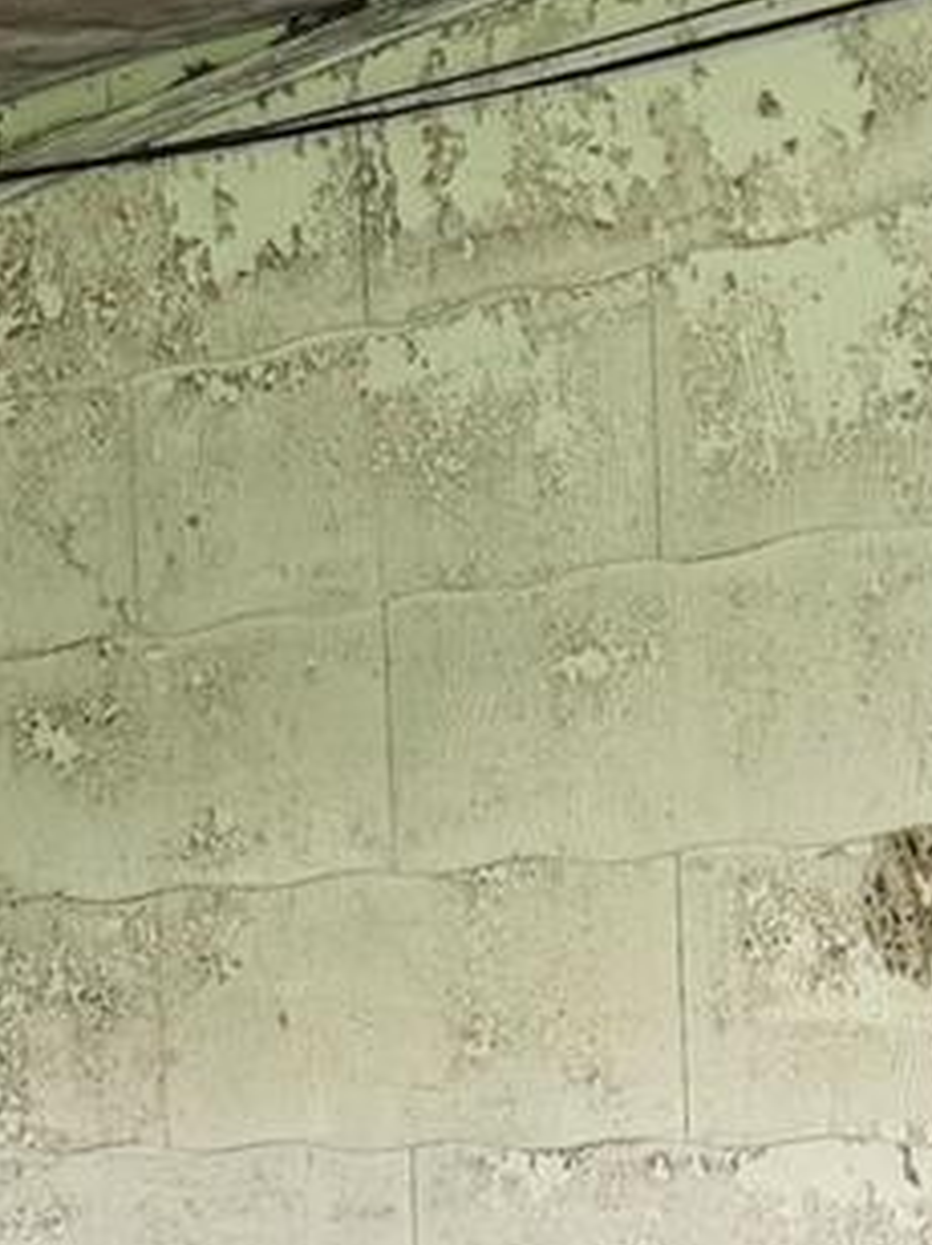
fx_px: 4311
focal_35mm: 120
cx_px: -243
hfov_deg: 12.0
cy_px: 1083
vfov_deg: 16.2
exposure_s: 1/121
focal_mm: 6.76
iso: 125
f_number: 1.78
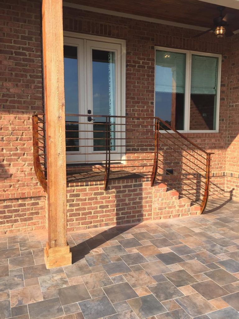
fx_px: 267
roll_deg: -1.0
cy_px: 160
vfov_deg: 61.7
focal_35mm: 29
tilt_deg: -5.2
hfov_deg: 48.2
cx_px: 120
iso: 32
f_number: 2.2
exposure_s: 1/898
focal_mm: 4.15
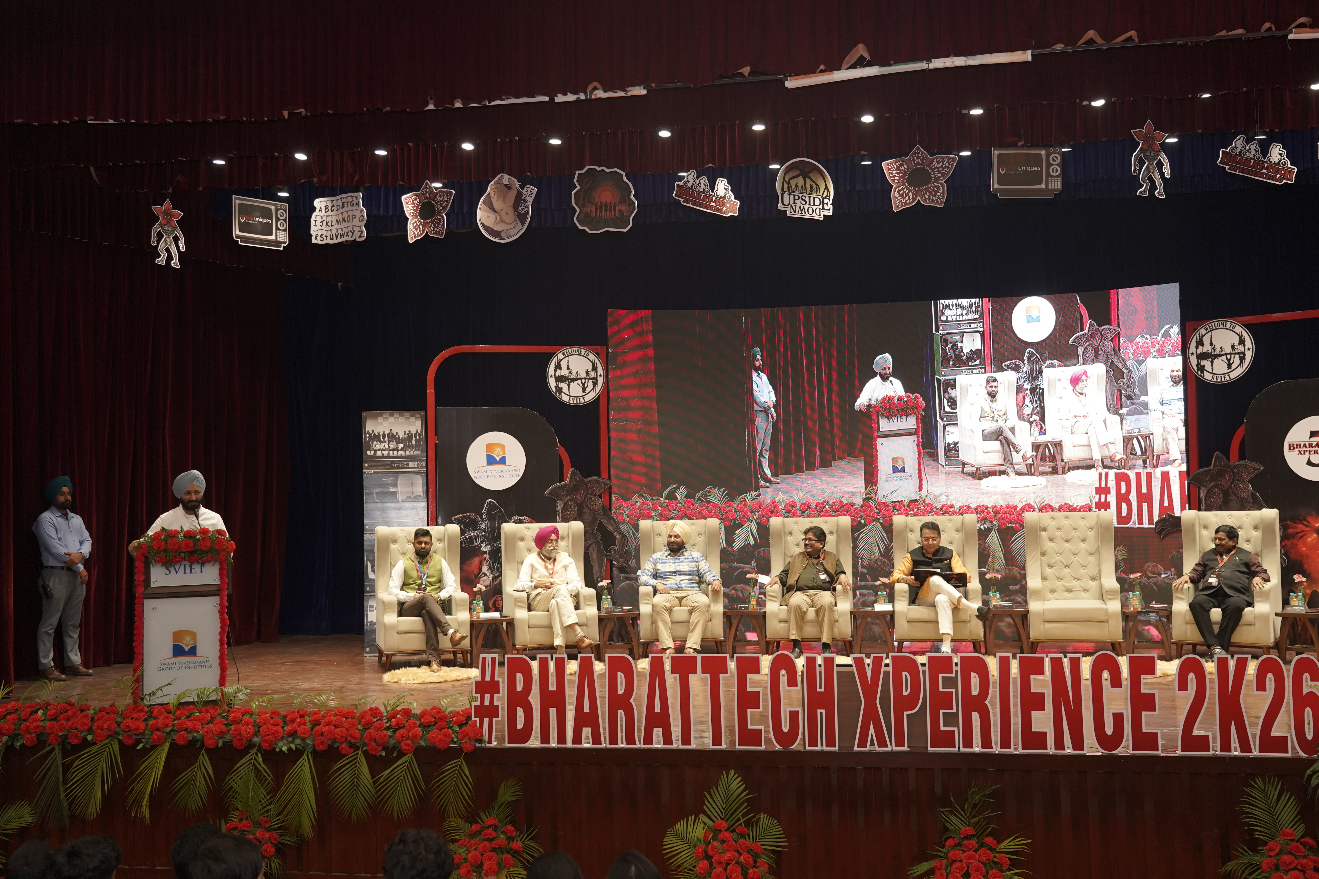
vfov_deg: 37.9
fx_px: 1282
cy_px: 440
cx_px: 660
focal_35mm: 35
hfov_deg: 54.4
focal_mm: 35
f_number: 4
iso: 2000
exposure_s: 1/125
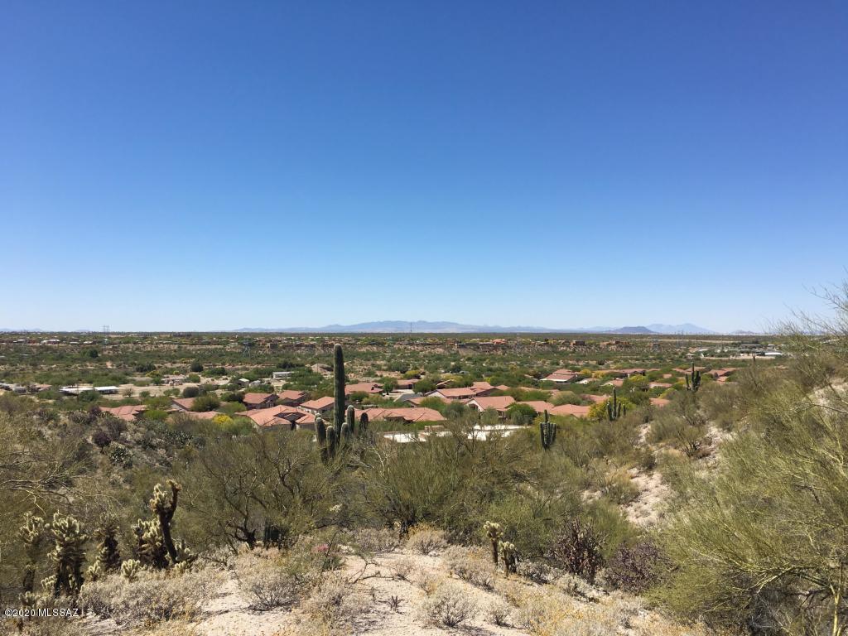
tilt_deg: +0.4
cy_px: 318
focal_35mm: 29
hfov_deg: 61.7
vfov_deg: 48.2
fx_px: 710
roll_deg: +0.6
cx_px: 424
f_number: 2.2
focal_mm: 4.15
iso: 25
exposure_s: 1/2137
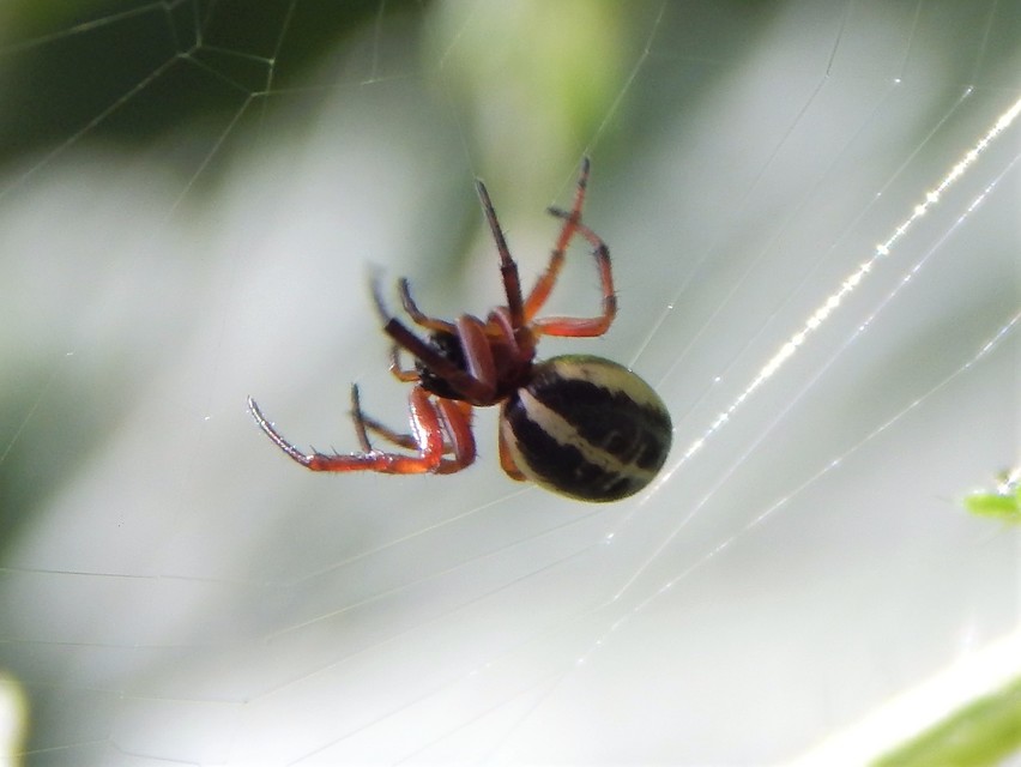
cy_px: 384
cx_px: 510
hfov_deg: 9.6
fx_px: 6109
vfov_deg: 7.2
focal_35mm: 207
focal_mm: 37.1
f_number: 5.4
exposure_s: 1/160
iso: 125
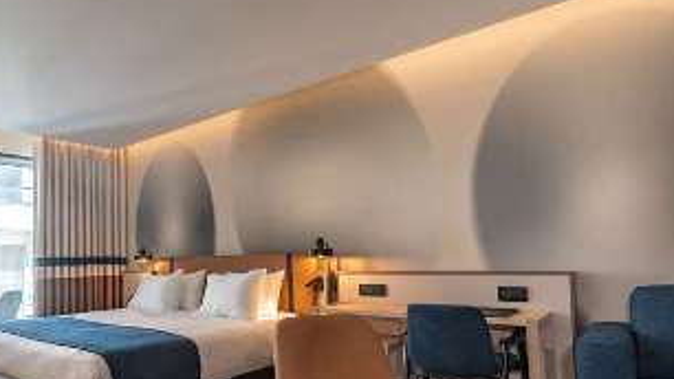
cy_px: 283
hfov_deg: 74.8
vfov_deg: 47.7
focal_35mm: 23
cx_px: 196
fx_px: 411
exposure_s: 1/50
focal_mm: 14
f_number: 9
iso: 100
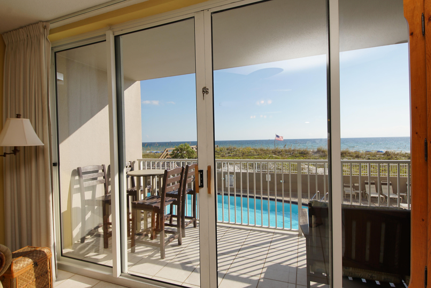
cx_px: 216
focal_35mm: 18
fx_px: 216
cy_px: 144
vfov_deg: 67.4
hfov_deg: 90.0
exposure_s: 1/125
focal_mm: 12
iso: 100
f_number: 9
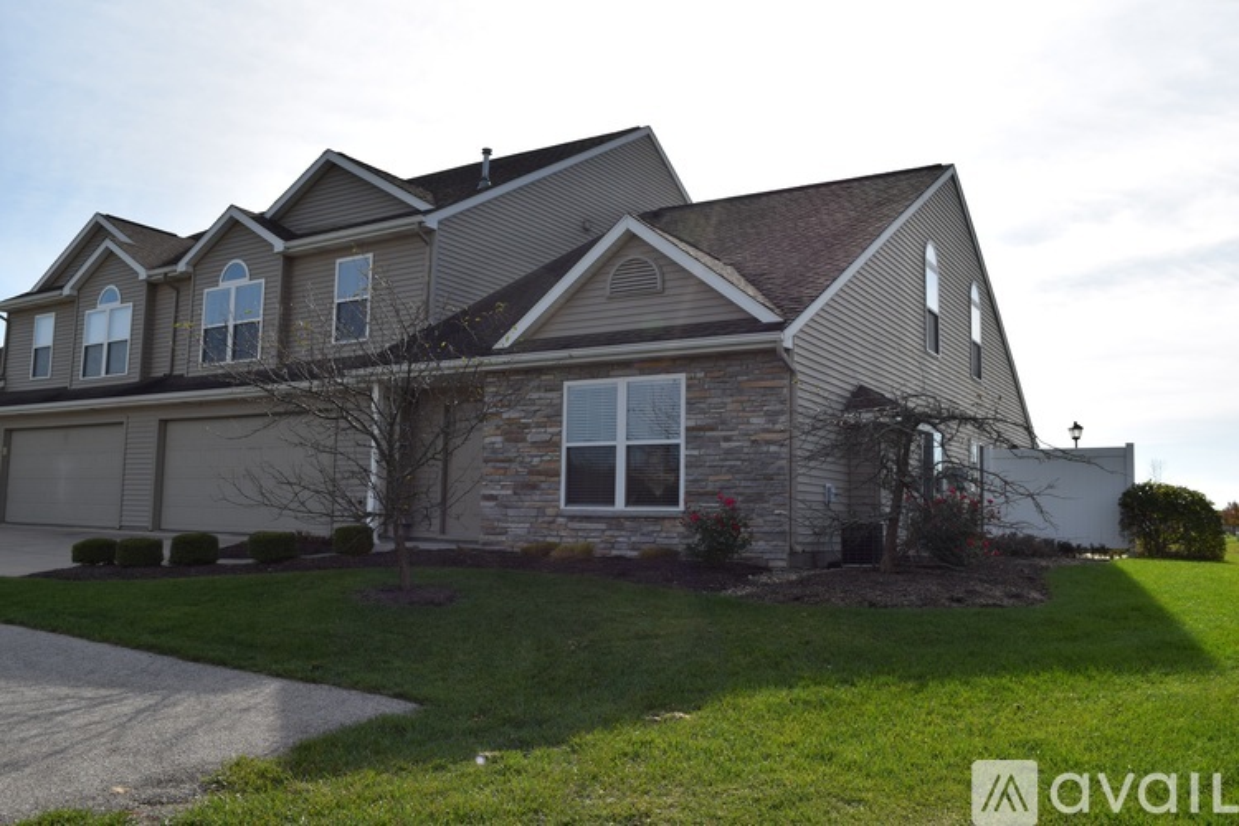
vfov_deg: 43.6
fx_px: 1032
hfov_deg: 61.9
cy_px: 413
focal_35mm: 30
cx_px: 620
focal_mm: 20
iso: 100
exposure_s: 1/200
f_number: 11
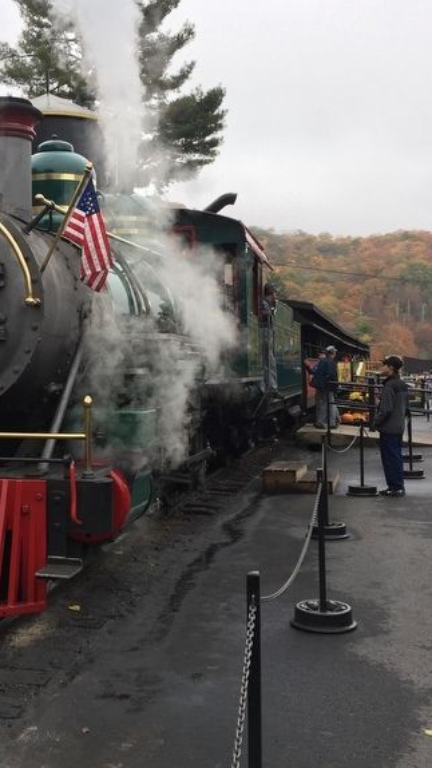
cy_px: 368
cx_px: 98
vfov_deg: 46.4
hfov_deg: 26.7
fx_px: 896
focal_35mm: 44
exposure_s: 1/120
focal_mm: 4.15
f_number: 2.2
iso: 40
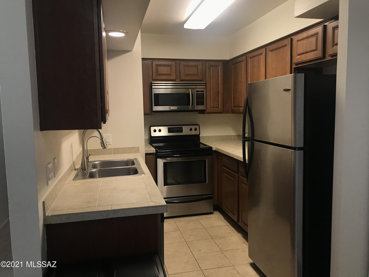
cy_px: 138
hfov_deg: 63.4
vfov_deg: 49.7
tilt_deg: -6.9
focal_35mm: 28
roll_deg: +1.4
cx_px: 184
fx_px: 298
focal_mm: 3.99
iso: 32
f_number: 1.8
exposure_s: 1/30
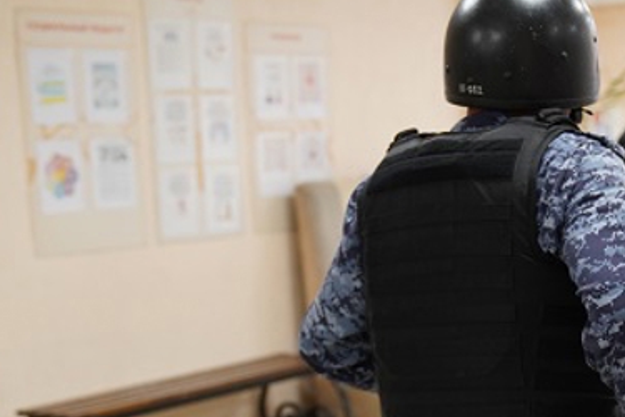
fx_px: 1458
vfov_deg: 16.2
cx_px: 523
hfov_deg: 23.7
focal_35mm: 84
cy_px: 315
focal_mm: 42
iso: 2500
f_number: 2.8
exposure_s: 1/500
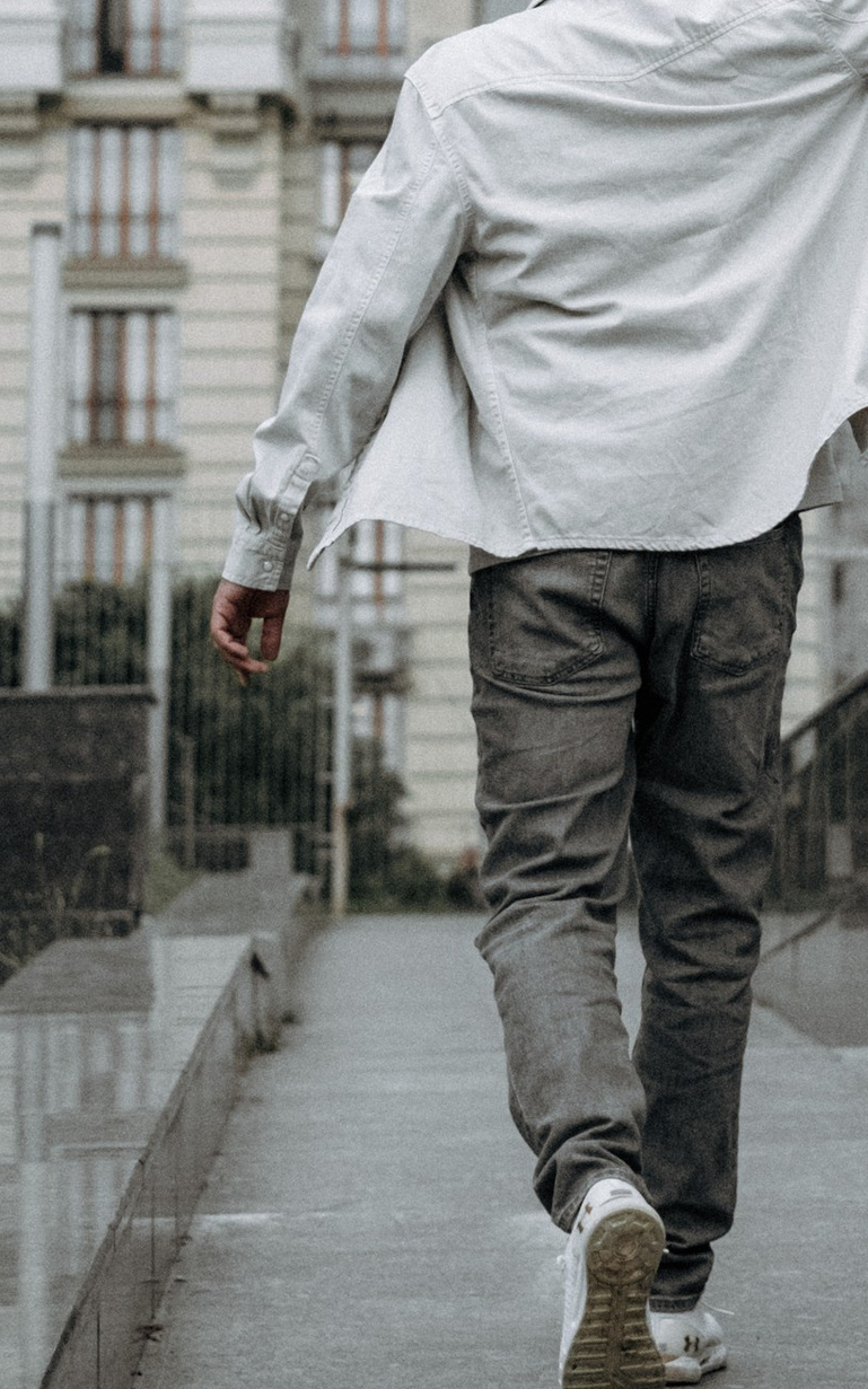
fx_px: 6020
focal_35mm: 159
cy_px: -29
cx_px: 1142
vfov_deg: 13.0
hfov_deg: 8.1
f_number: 2
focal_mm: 33
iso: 1000
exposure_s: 1/1600
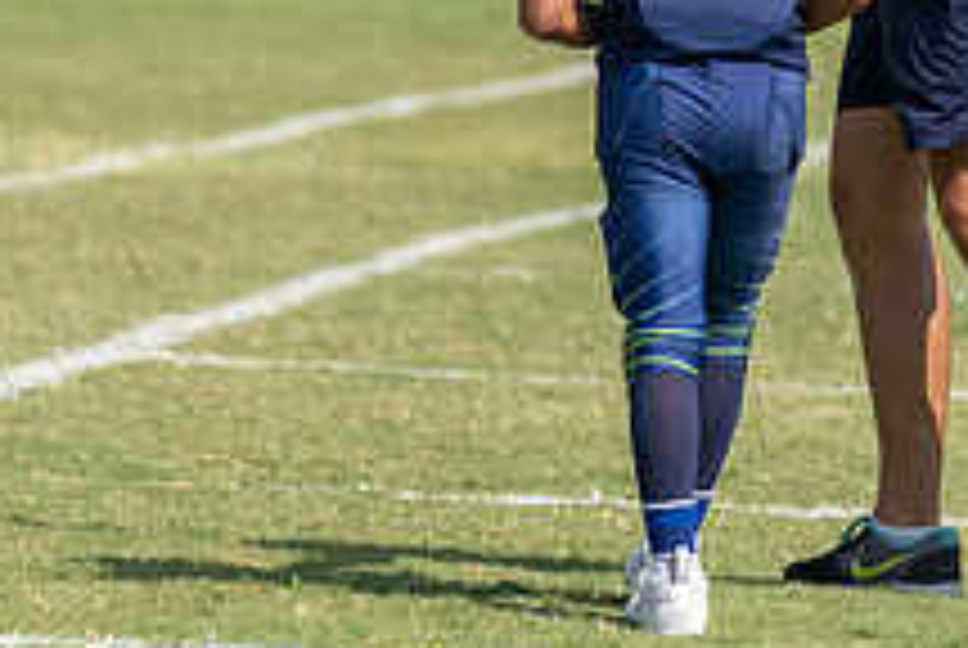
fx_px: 17690
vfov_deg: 2.1
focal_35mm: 657
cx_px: 953
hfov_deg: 3.1
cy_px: -230
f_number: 4
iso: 160
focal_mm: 200
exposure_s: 1/1600
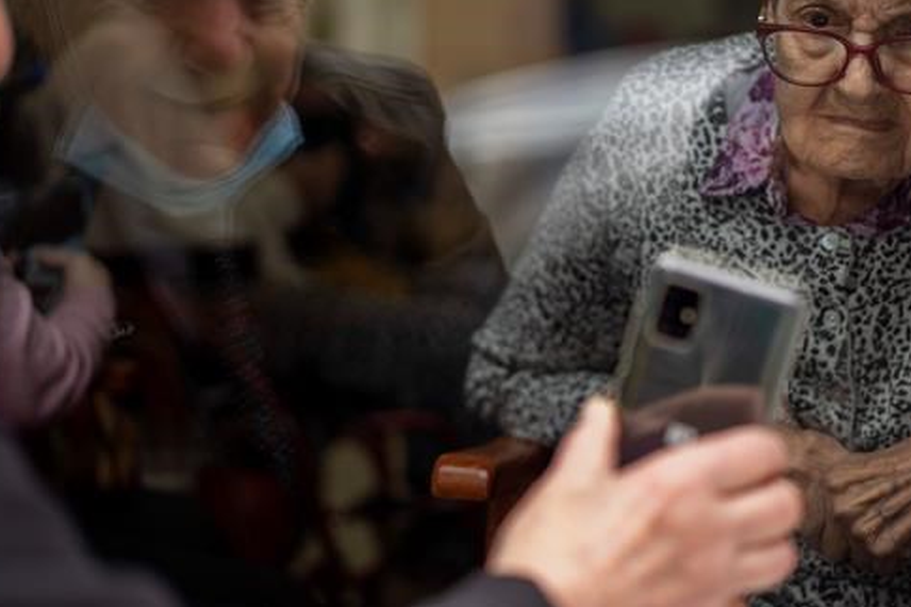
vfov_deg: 18.4
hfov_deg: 27.3
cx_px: 526
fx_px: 1872
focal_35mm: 74
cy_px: 272
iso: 400
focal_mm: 55
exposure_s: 1/1250
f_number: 1.8
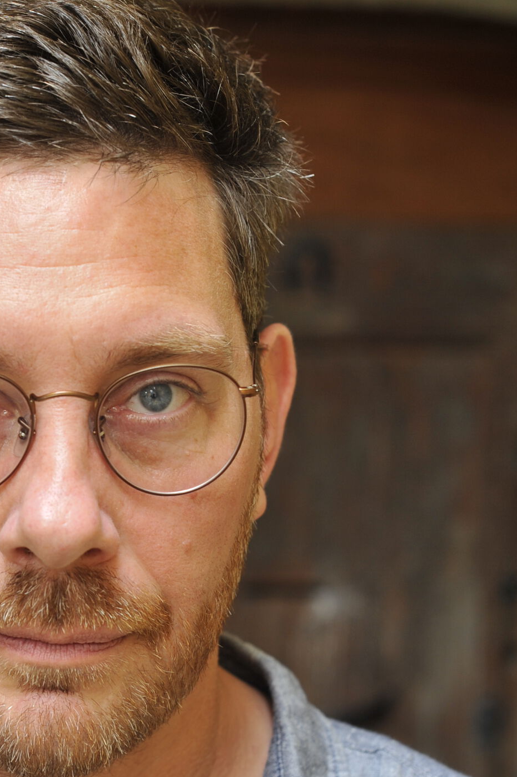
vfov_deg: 19.8
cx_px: 12
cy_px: 427
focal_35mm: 103
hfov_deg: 13.1
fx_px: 2222
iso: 320
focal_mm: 50
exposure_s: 1/100
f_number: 4.5
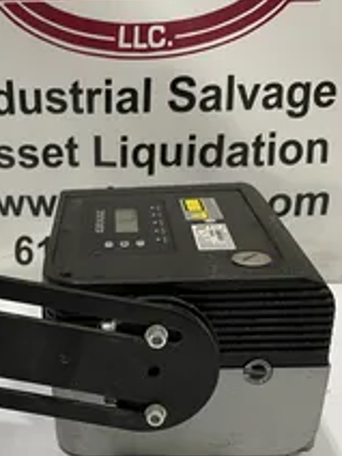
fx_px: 645
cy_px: 370
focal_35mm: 49
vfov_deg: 37.4
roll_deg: -0.1
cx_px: 67
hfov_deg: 29.0
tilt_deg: -28.8
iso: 100
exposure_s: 1/60
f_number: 1.6
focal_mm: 4.2
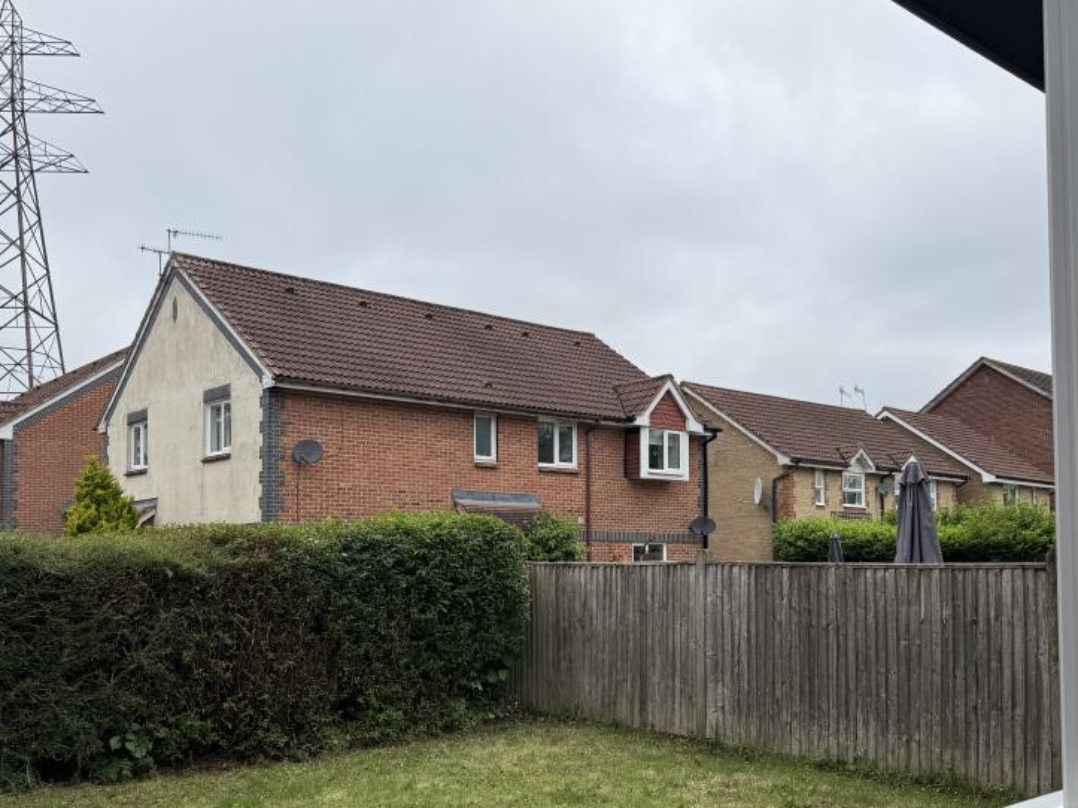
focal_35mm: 34
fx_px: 1059
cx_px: 495
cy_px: 507
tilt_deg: +2.4
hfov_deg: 53.9
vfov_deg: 41.5
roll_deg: -0.5
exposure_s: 1/3759
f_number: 1.78
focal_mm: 6.76
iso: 80
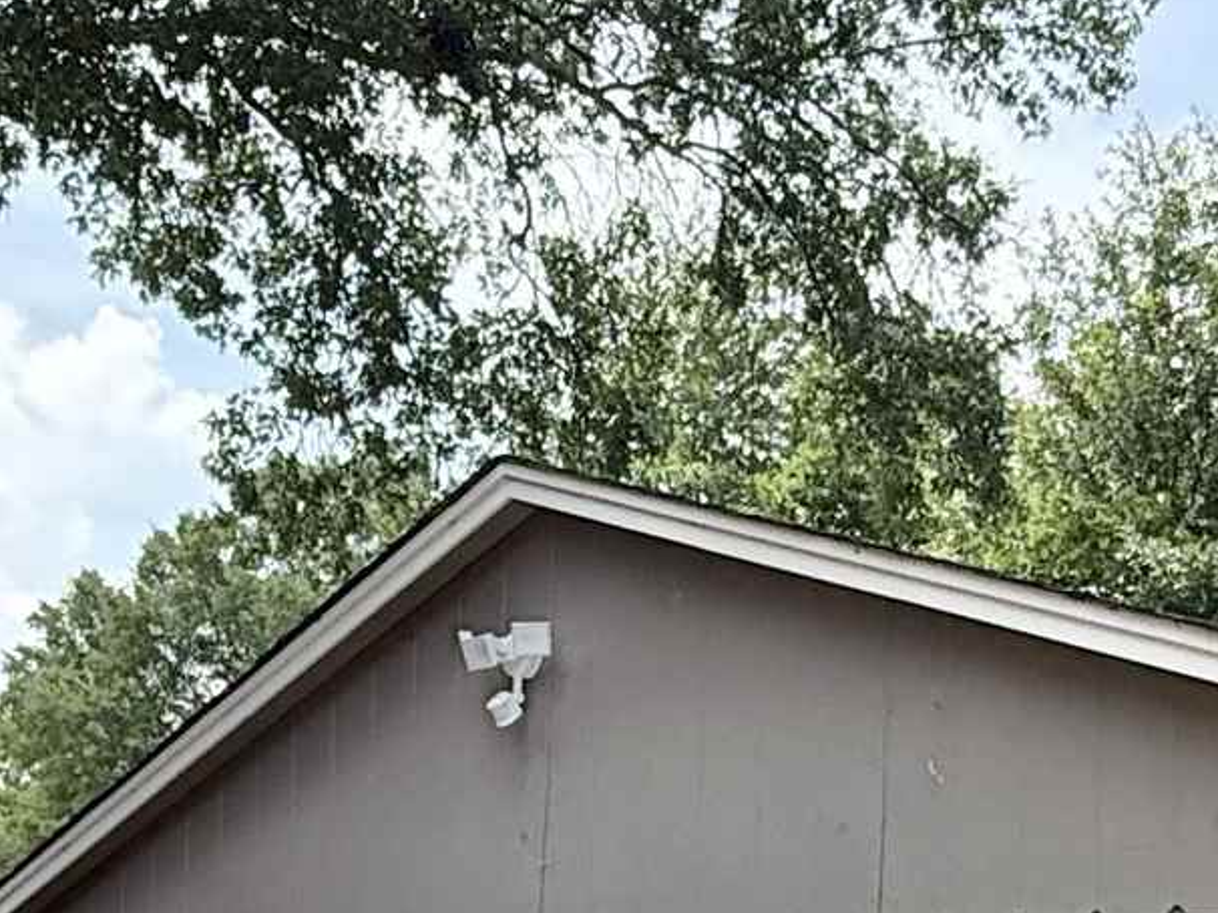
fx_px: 2497
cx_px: 609
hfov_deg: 27.4
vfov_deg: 18.9
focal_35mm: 71
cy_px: 1241
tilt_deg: -1.7
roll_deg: -1.8
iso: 64
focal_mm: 2.22
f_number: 2.2
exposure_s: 1/1001
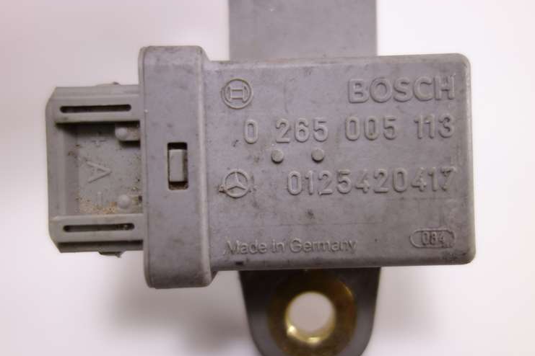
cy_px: 180
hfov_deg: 60.3
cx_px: 272
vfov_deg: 42.3
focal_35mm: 31
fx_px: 461
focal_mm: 10.4
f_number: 2
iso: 125
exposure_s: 1/100
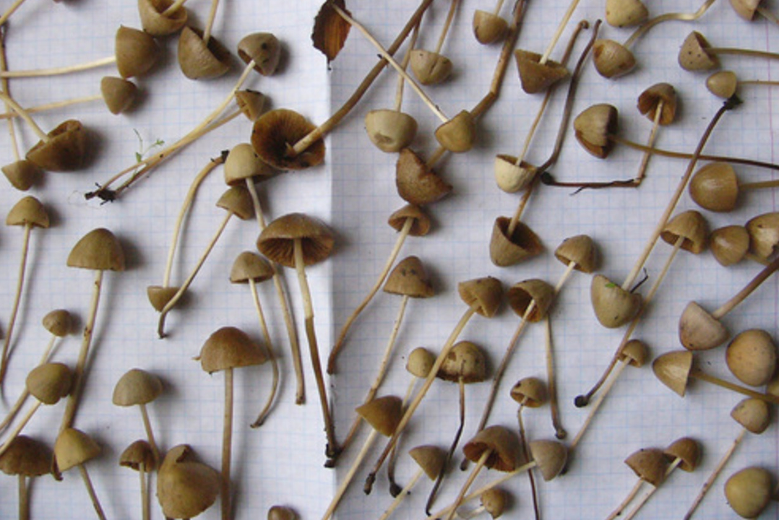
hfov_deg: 51.9
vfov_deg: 35.9
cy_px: 234
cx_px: 393
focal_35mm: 37
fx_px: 801
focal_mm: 4.6
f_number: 2.8
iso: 200
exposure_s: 1/40
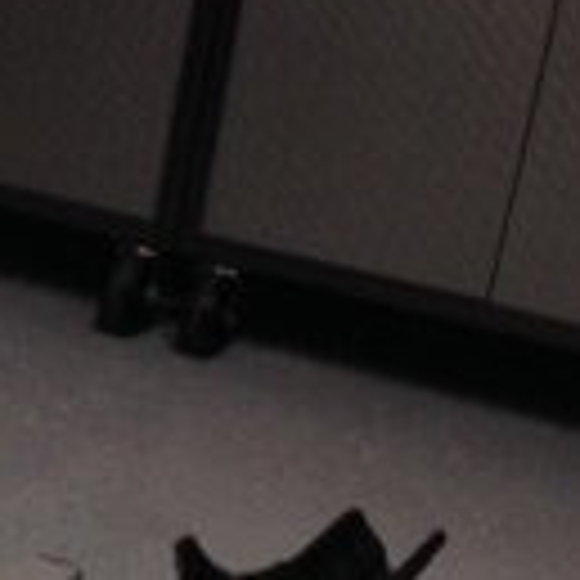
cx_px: -652
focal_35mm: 145
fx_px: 2749
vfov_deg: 11.9
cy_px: 620
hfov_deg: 10.8
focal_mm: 4.12
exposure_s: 1/20
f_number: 2.4
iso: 160
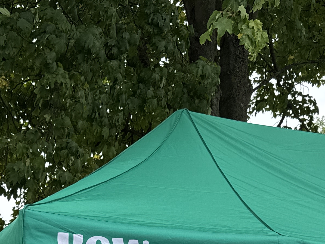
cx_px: 158
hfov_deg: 24.1
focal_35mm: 81
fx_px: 760
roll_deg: +0.0
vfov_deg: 16.3
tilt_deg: -0.2
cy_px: 387
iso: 80
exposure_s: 1/1026
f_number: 1.78
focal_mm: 6.76
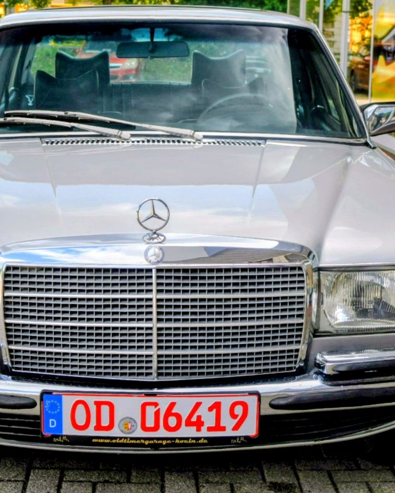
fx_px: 1081
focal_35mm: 74
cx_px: 149
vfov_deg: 25.7
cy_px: 244
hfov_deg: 20.7
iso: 200
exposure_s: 1/250
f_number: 5.6
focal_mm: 35
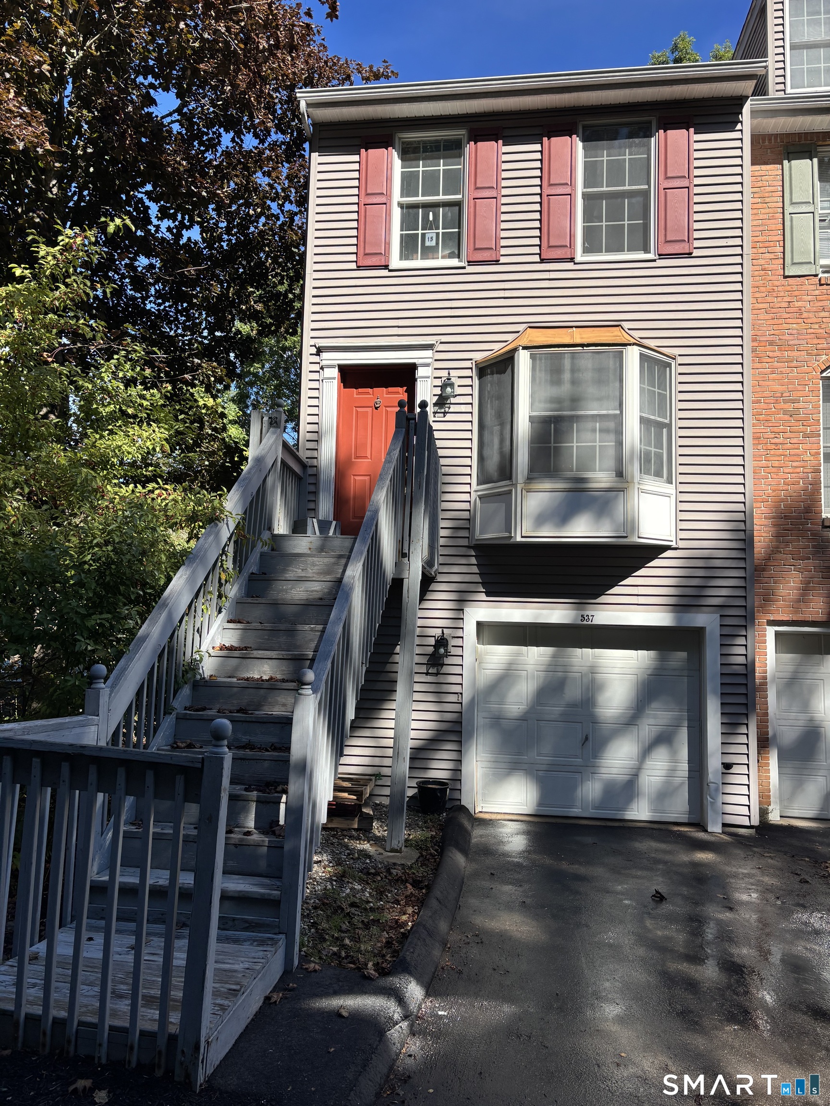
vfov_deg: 67.3
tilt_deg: +5.3
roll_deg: -2.5
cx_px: 415
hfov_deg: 53.1
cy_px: 553
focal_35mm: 26
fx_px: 831
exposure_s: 1/1695
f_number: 1.6
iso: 50
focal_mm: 5.96
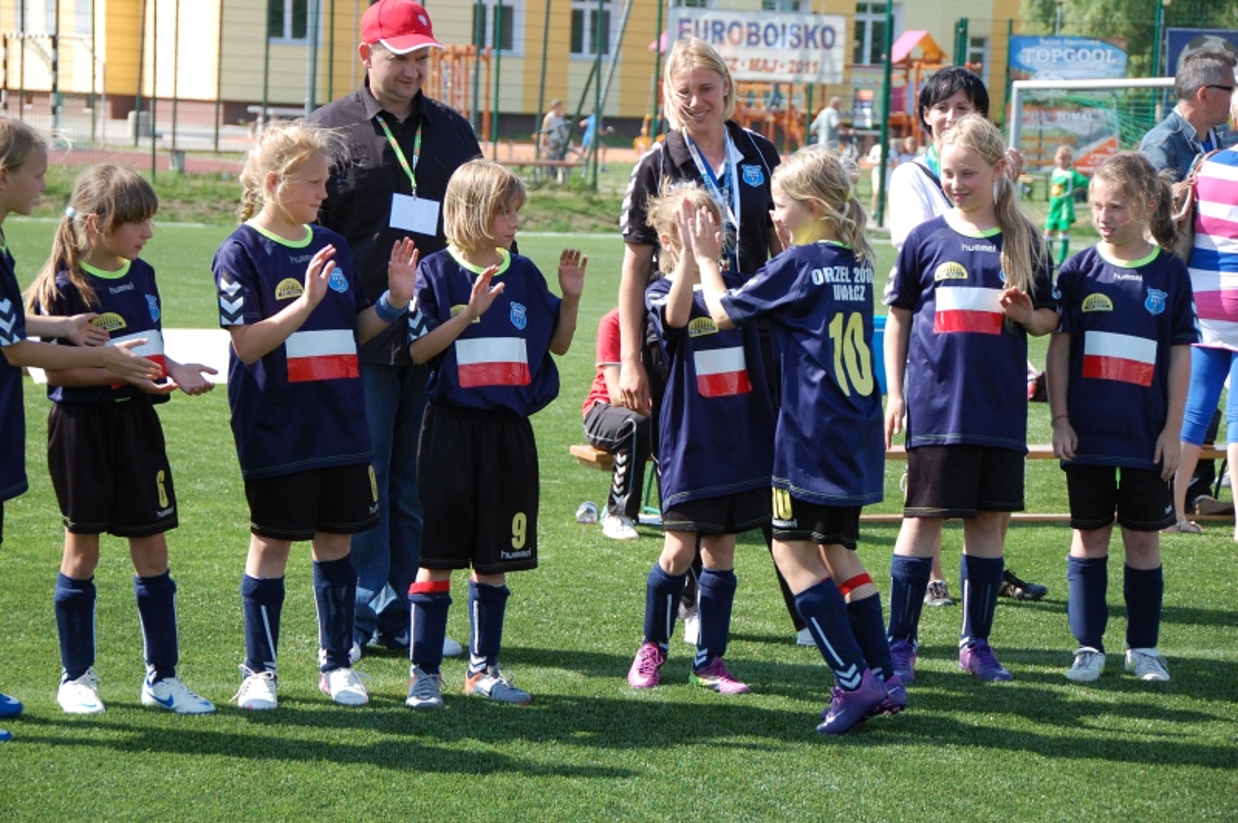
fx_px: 3865
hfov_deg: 18.2
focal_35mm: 112
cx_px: 619
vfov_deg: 12.2
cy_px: 412
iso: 280
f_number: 5.6
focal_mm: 75
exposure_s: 1/500
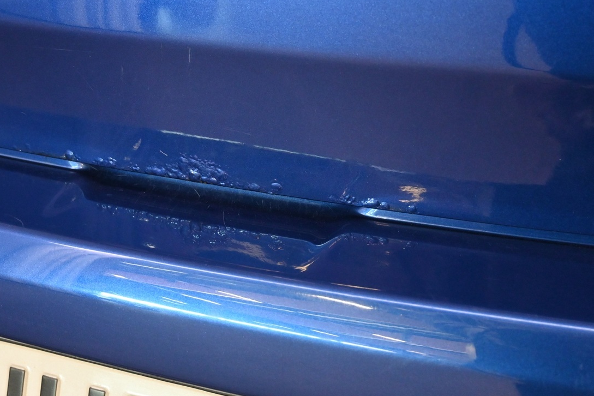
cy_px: 122
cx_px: 202
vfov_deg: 22.0
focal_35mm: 61
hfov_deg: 32.4
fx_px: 1013
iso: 2000
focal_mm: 27.5
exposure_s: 1/40
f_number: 4.5
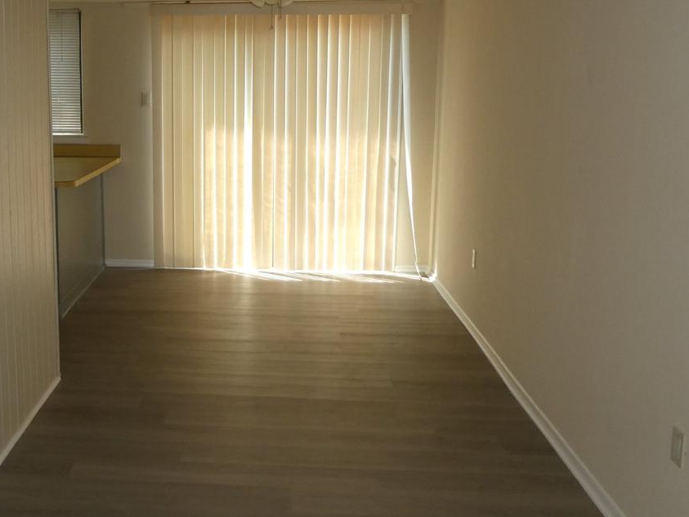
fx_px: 816
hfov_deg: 44.6
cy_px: 218
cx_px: 190
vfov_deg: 35.1
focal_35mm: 41
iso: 125
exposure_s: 1/60
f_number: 3.3
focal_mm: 4.3
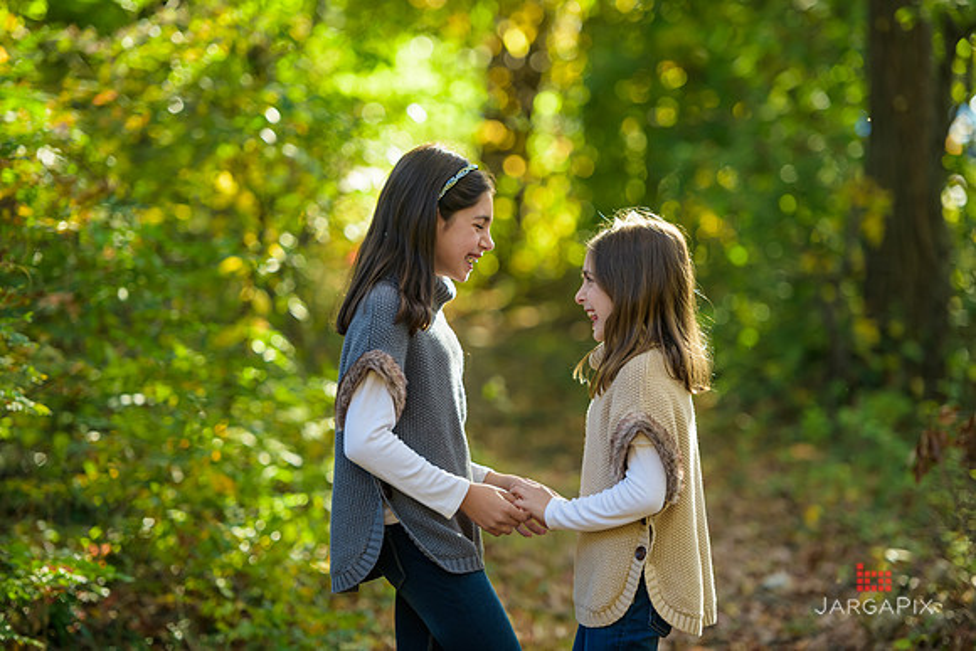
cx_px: 488
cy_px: 326
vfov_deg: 9.5
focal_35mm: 145
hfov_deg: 14.2
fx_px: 3932
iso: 200
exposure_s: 1/200
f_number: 3.2
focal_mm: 145
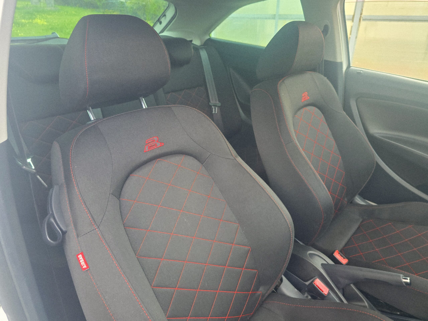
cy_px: 160
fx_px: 284
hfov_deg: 73.9
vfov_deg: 58.9
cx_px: 214
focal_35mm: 23
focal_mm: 6.3
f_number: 1.7
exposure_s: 1/180
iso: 100
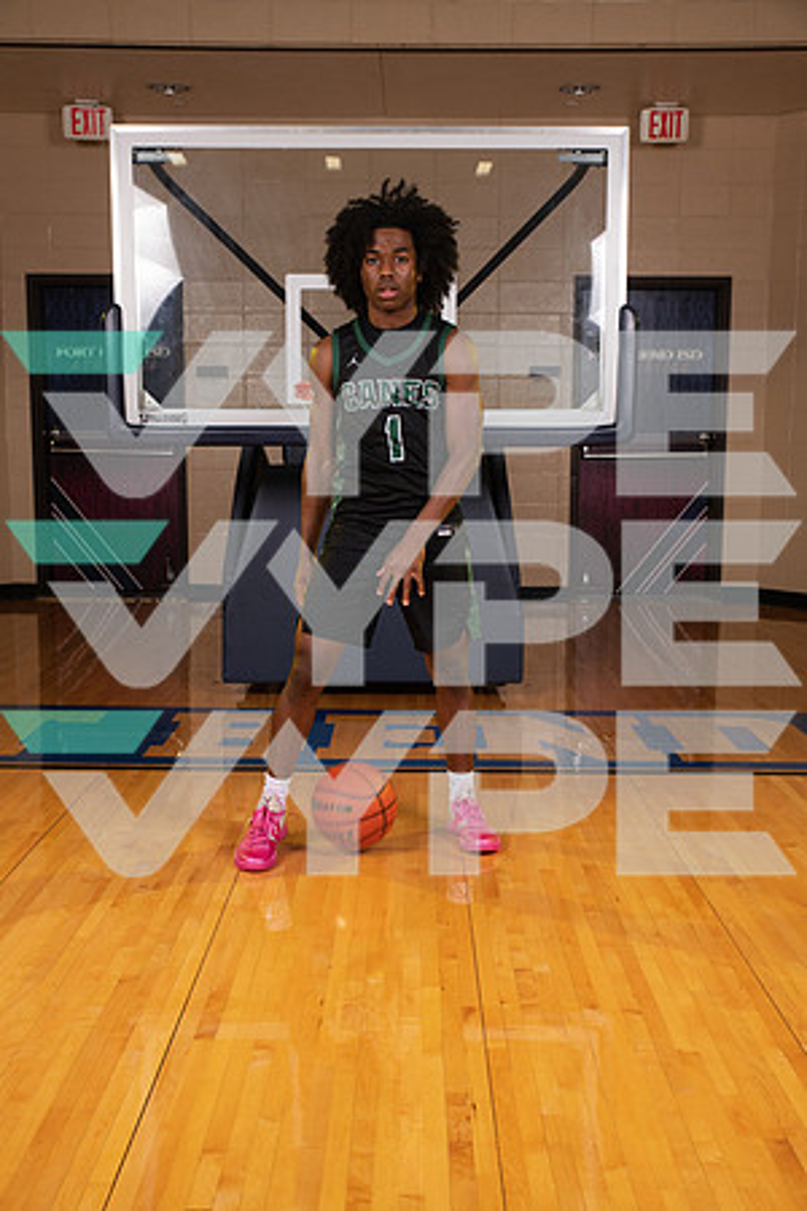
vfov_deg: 50.7
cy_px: 606
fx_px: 1278
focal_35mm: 38
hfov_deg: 35.1
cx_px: 404
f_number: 7.1
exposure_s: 1/320
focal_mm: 38
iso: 320
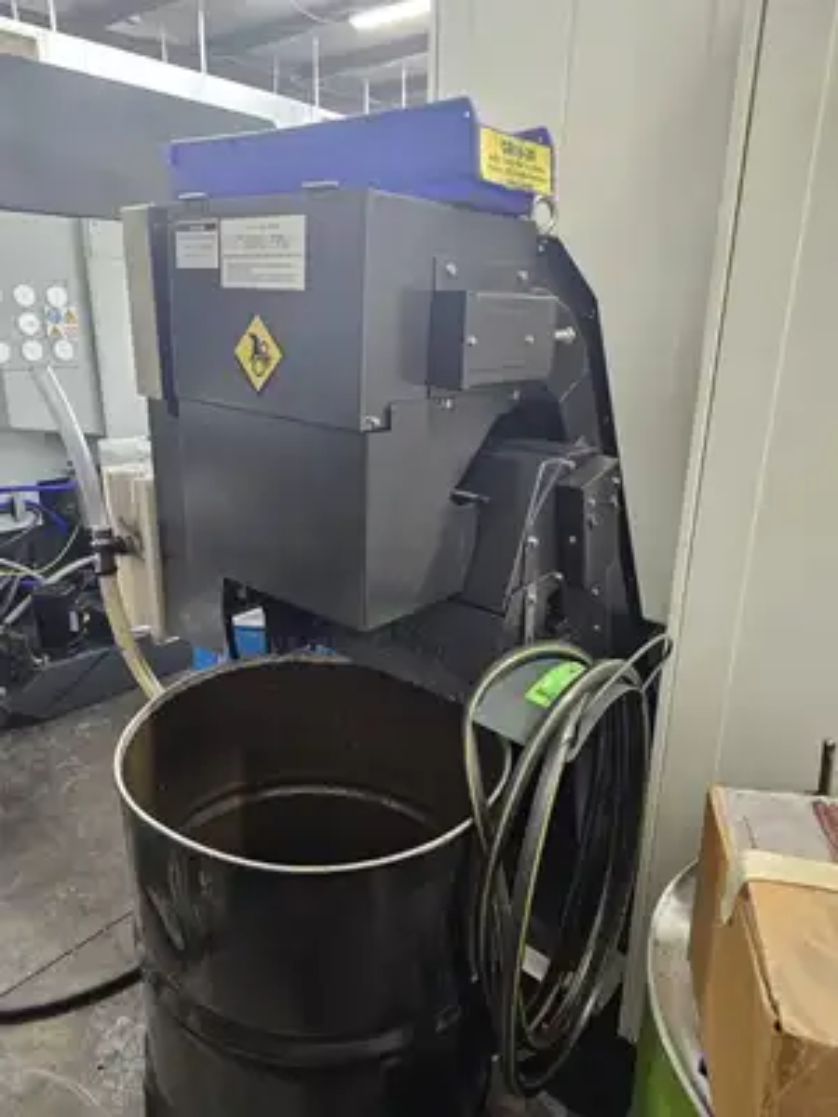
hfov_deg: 58.9
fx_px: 742
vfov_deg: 73.9
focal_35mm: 23
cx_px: 419
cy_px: 558
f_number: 1.7
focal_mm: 6.3
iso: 640
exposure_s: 1/24
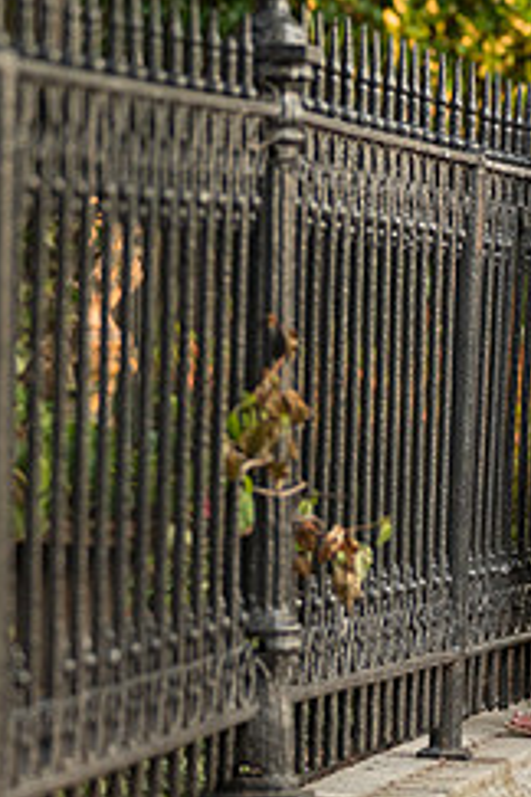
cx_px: 329
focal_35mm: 296
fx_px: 6548
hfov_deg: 4.6
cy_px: 299
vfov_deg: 7.0
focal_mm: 116
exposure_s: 1/200
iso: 1000
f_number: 2.8
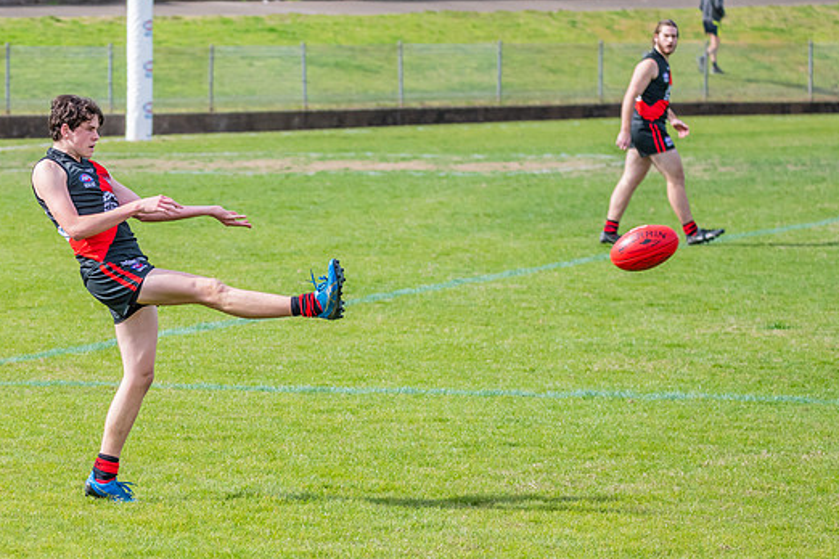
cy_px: 402
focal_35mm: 243
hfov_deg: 8.5
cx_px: 182
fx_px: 5663
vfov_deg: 5.7
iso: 800
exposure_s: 1/1600
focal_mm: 150
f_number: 6.3
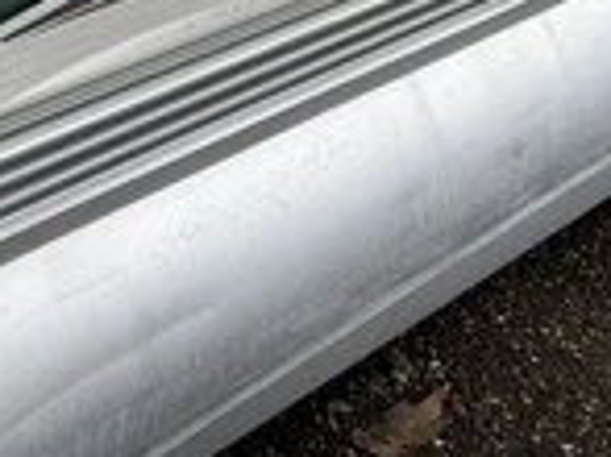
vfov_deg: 17.5
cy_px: -137
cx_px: 96
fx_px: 1393
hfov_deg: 24.2
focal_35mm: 79
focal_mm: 3
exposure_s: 1/997
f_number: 1.8
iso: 25
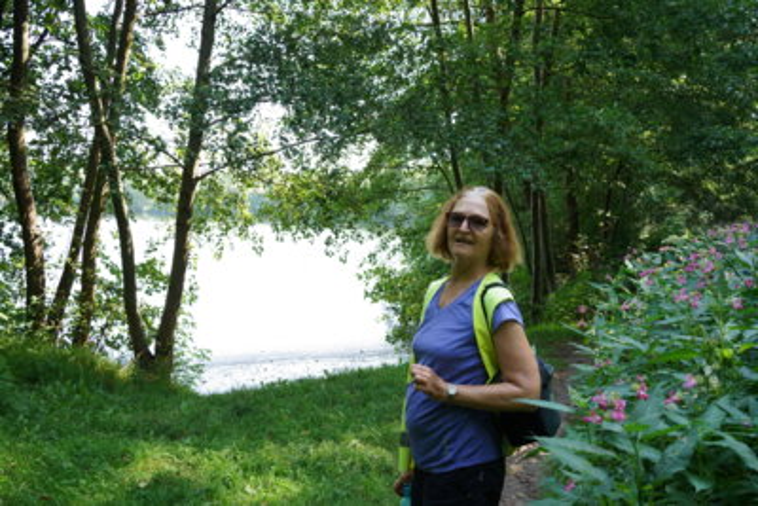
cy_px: 253
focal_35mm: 35
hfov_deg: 54.4
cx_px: 379
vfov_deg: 37.9
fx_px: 737
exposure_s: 1/60
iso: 250
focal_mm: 35
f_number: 6.3
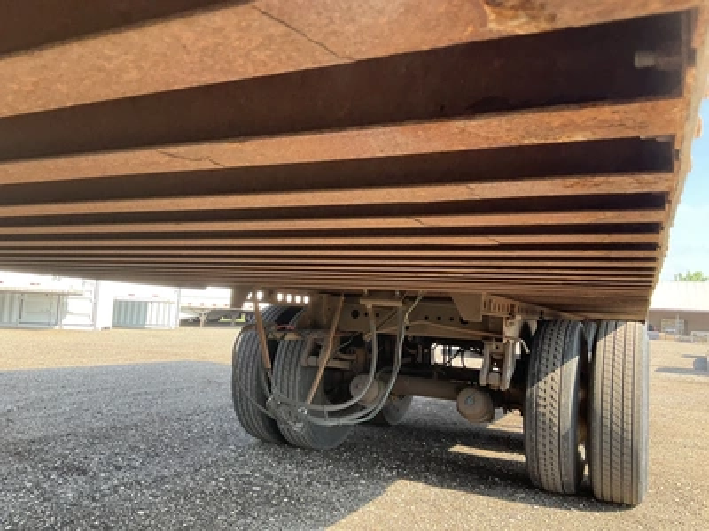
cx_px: 354
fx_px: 594
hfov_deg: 61.7
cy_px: 266
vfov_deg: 48.2
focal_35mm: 29
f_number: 1.8
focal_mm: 3
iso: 32
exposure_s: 1/157
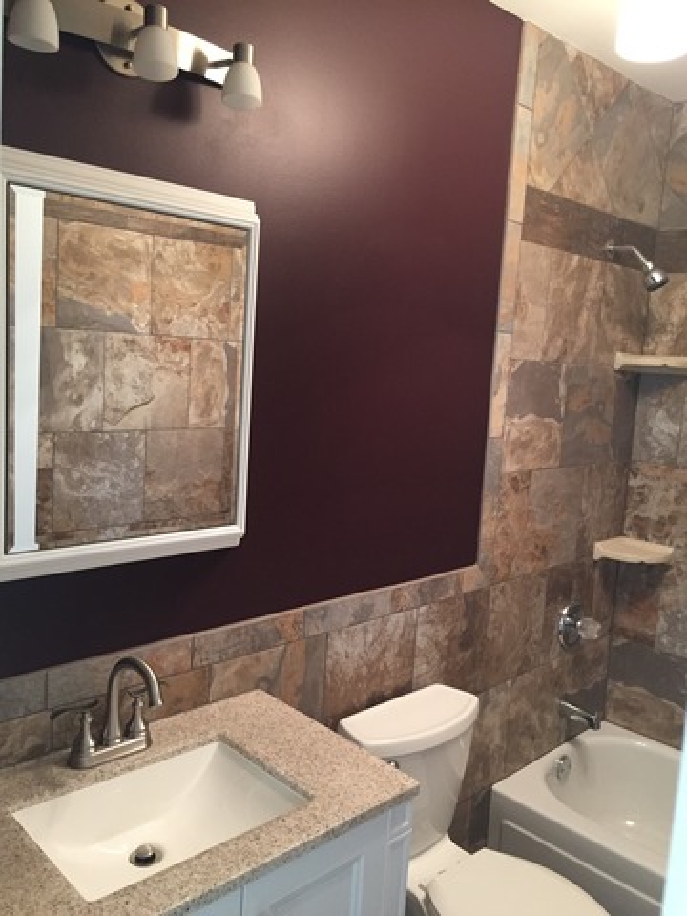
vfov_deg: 61.7
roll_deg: -4.0
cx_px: 344
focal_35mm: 29
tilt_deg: -8.9
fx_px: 767
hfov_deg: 48.2
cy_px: 458
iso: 200
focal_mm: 4.15
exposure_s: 1/30
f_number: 2.2
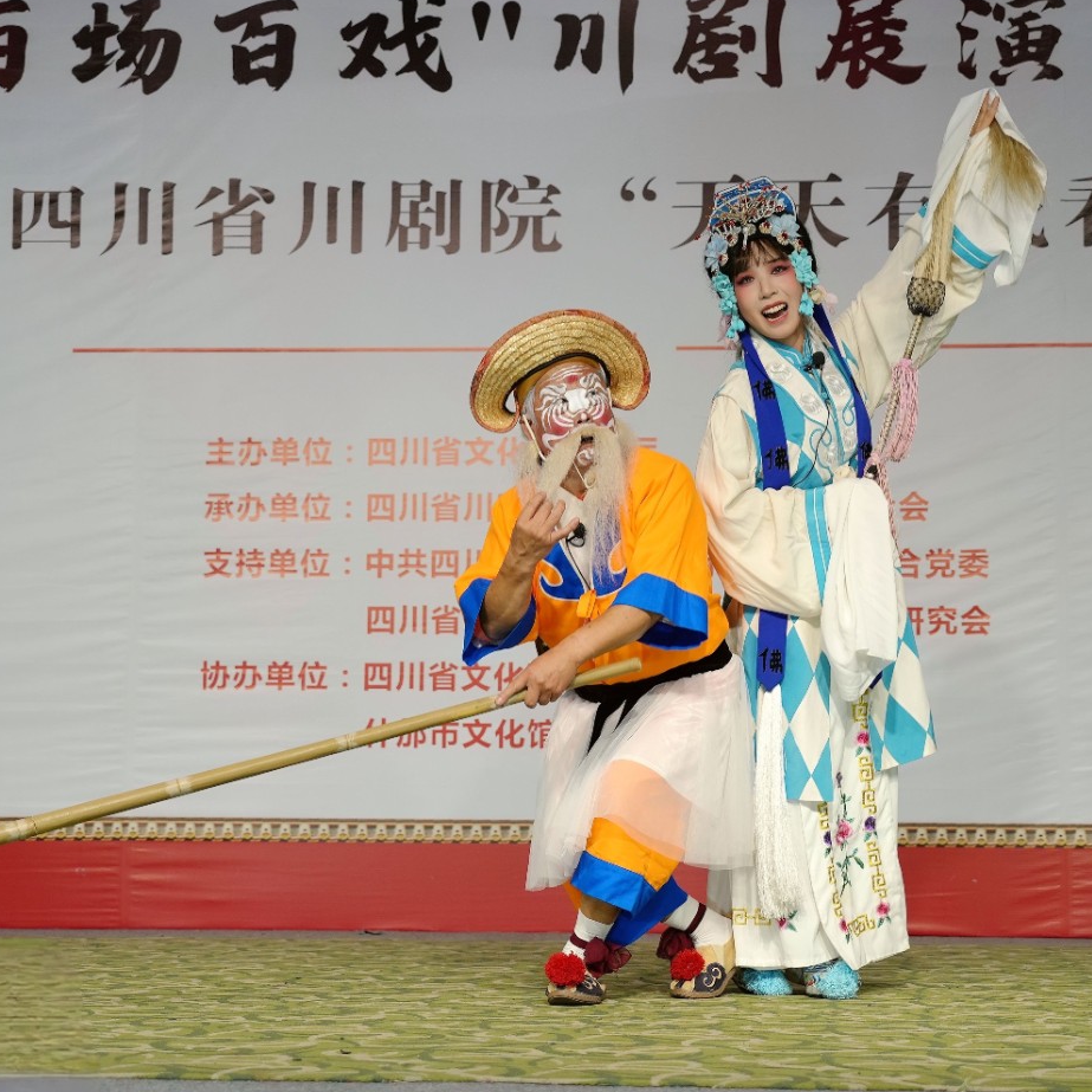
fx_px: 2070
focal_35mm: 58
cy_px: 546
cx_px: 664
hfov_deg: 29.5
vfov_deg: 29.6
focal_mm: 45
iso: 250
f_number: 4
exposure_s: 1/160
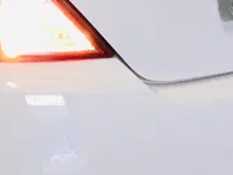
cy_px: -34
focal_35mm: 192
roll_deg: +1.3
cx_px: -173
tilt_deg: -11.4
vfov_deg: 7.7
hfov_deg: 9.8
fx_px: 1293
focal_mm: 4.15
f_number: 2.2
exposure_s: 1/40
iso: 25
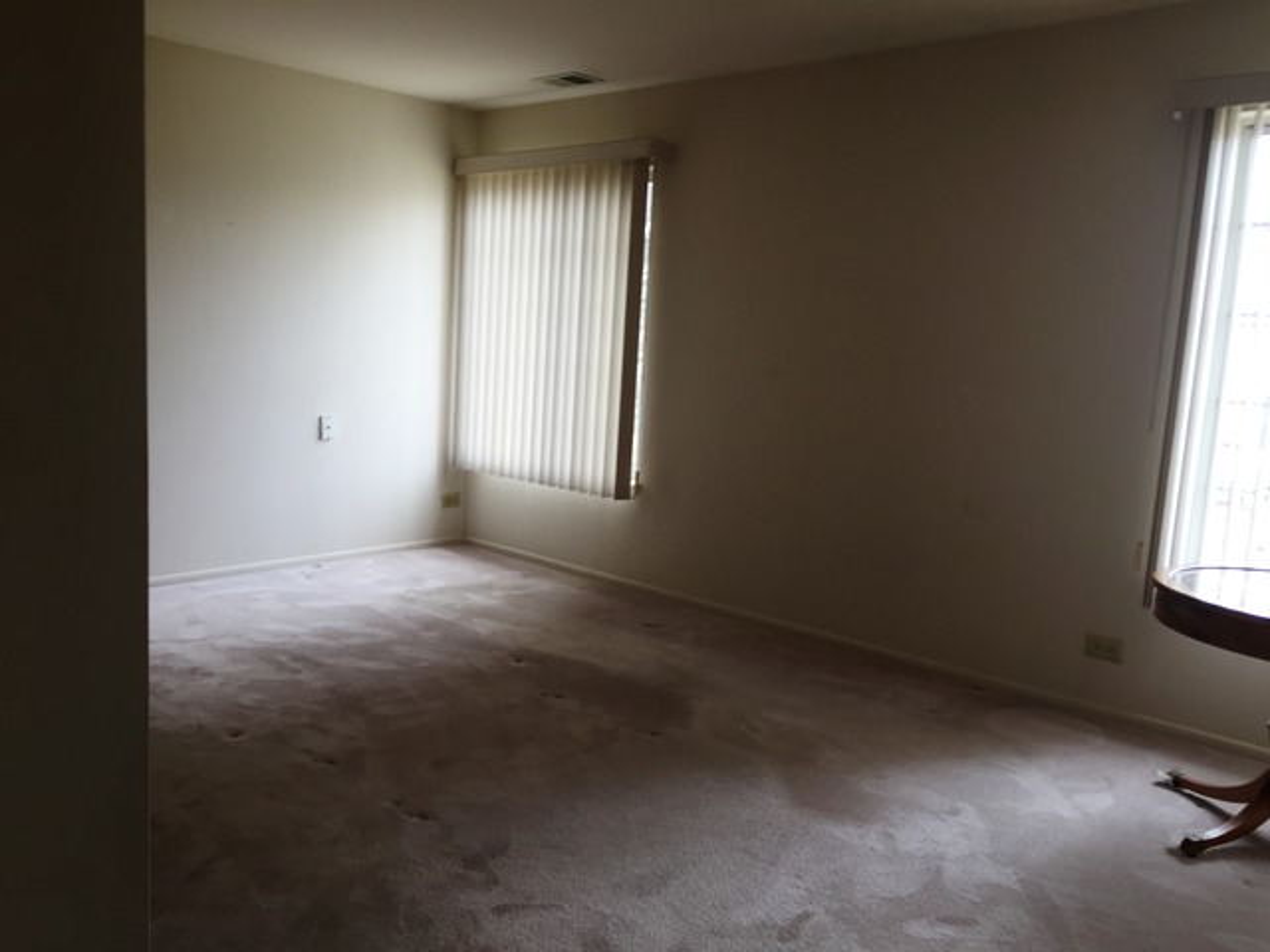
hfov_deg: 61.7
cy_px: 476
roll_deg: -2.6
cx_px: 635
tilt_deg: -9.5
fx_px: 1064
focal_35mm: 29
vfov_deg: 48.2
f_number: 2.2
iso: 32
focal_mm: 4.15
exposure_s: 1/60
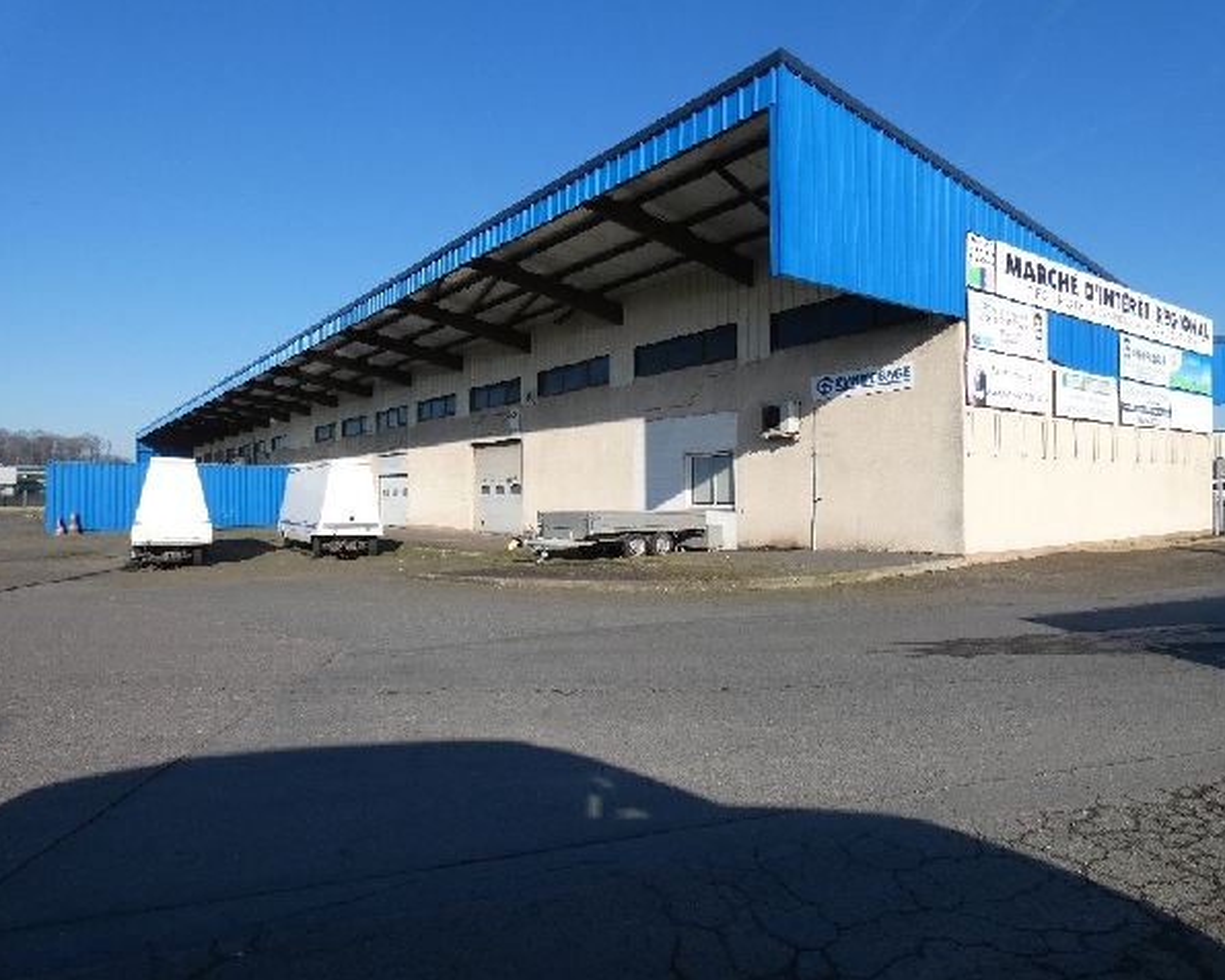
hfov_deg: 77.6
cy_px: 490
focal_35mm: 21
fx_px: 761
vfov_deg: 65.5
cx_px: 636
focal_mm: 3.6
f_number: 3.5
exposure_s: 1/1000
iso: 80
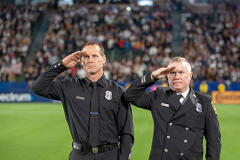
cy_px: 96
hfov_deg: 15.8
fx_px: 866
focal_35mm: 130
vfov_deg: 10.5
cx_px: 145
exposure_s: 1/500
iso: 1600
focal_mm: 95
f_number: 2.8
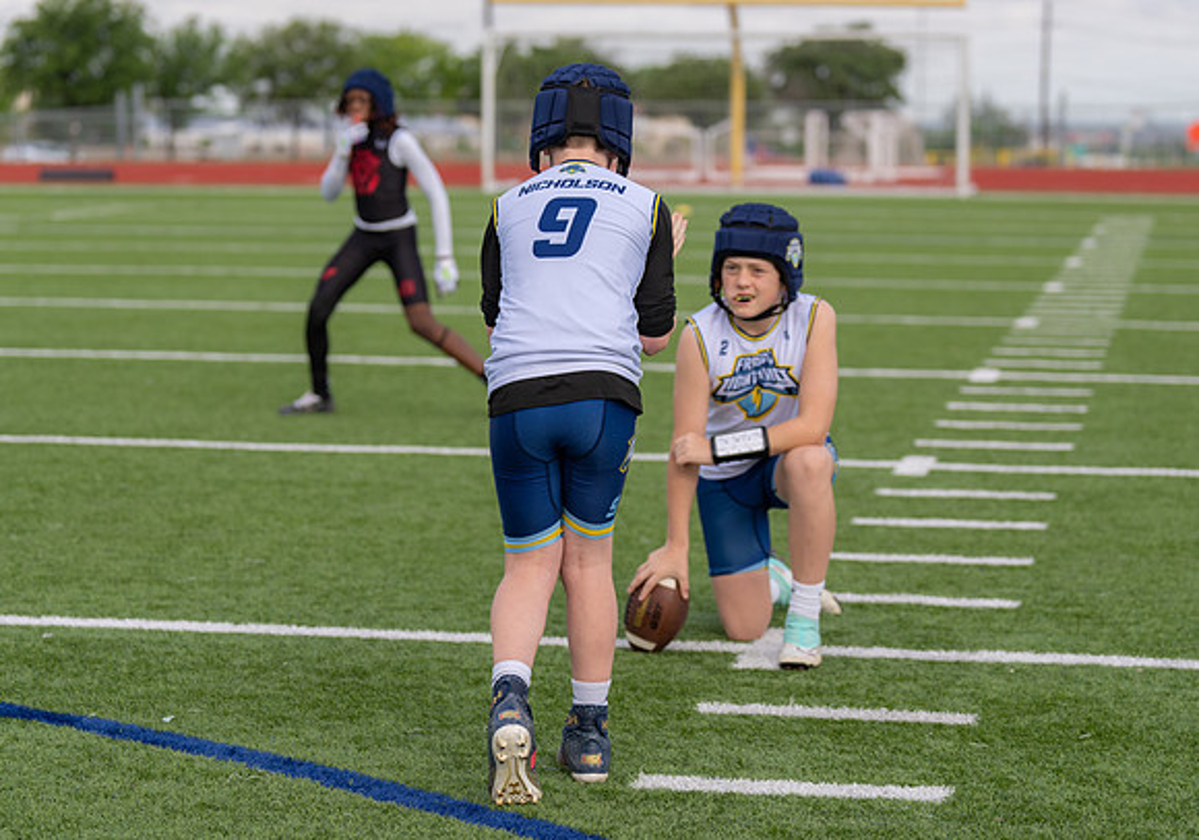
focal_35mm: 101
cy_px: 381
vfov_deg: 14.0
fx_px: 3422
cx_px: 562
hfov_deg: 19.9
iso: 100
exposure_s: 1/1000
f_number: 2.8
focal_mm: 84
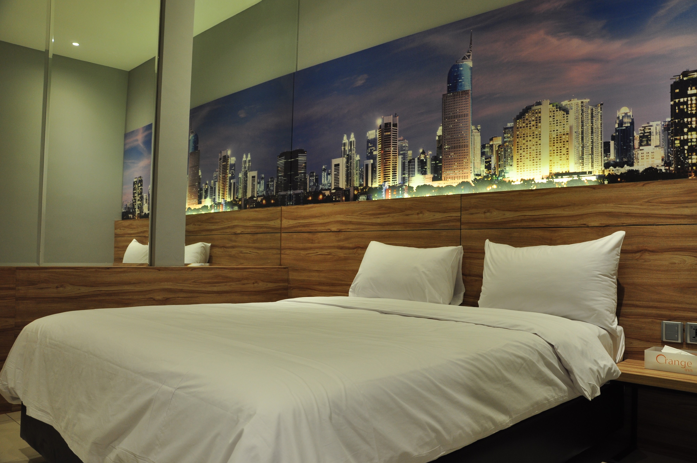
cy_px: 232
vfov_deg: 47.8
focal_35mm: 27
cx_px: 348
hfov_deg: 67.4
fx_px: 522
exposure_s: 1/10
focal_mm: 18
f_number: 5.6
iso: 400
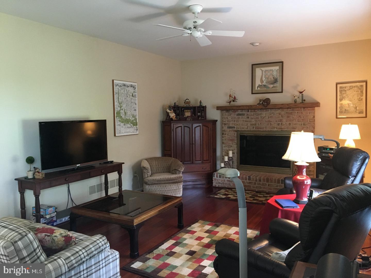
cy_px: 139
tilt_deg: -4.2
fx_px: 311
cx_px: 186
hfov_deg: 61.7
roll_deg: +0.9
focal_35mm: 29
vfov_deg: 48.2
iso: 160
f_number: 2.2
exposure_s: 1/30
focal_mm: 4.15
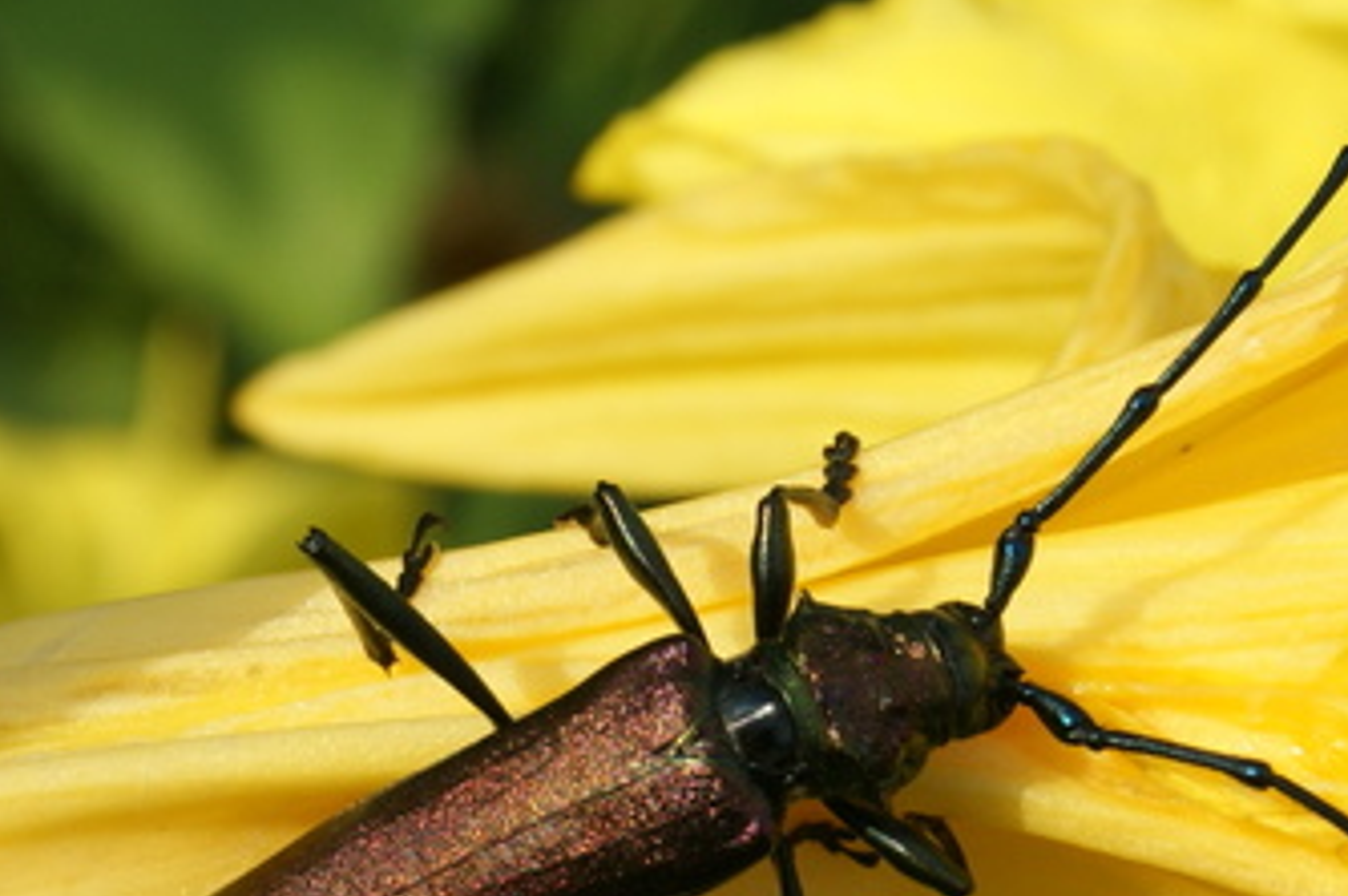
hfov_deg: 8.7
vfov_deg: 5.8
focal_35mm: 237
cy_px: 735
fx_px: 8882
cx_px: 529
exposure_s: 1/125
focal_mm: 55
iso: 100
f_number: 13
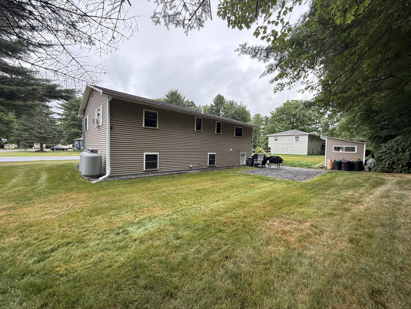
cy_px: 154
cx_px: 206
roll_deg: -1.6
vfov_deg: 85.7
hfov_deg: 102.1
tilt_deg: -1.3
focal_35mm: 14
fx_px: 166
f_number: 2.2
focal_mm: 2.22
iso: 64
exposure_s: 1/171
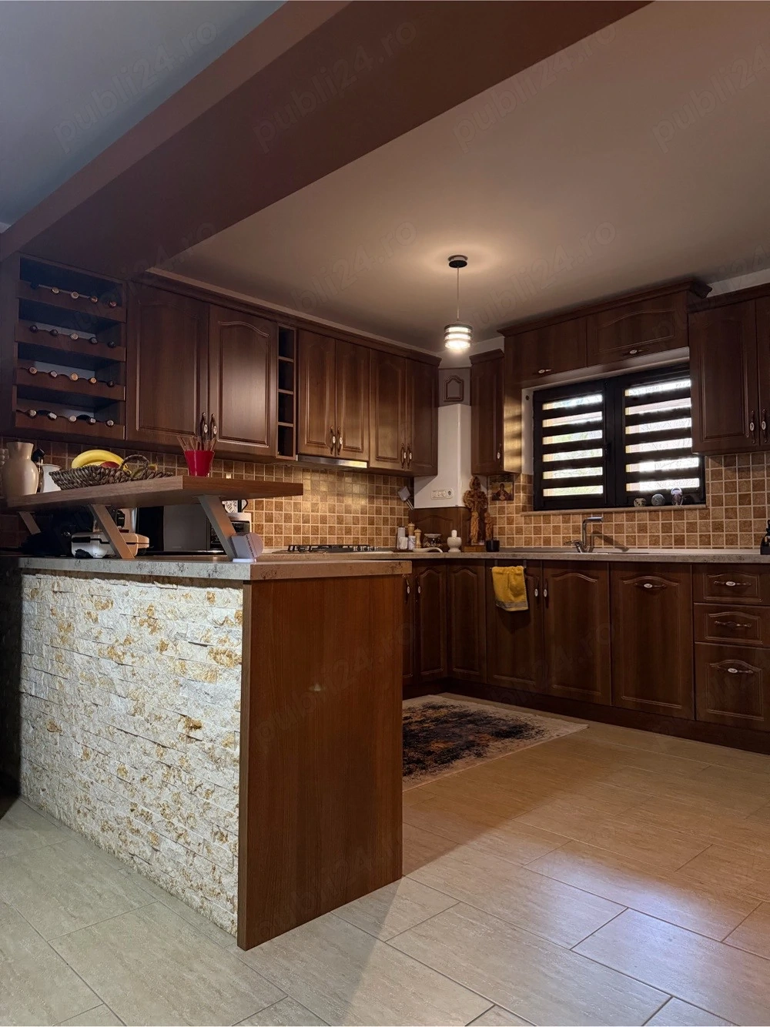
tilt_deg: +2.4
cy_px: 514
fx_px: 712
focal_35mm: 24
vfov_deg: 71.6
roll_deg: +0.4
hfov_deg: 56.8
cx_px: 385
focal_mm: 6.76
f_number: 1.78
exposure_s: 1/50
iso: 400
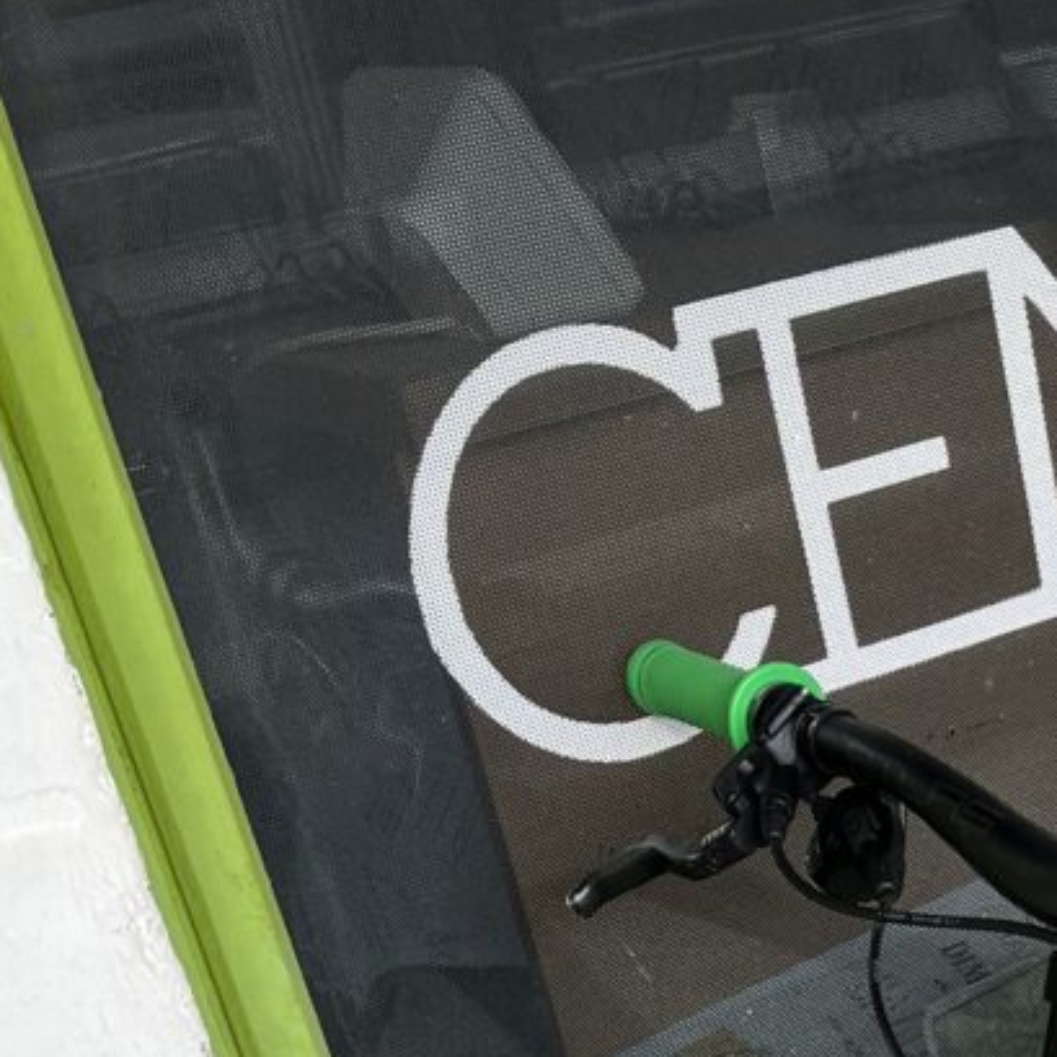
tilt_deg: -36.5
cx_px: 1419
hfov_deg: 17.9
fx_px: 3109
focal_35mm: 90
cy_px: 1863
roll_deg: +9.8
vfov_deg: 16.4
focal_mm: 5.1
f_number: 1.6
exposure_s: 1/226
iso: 40
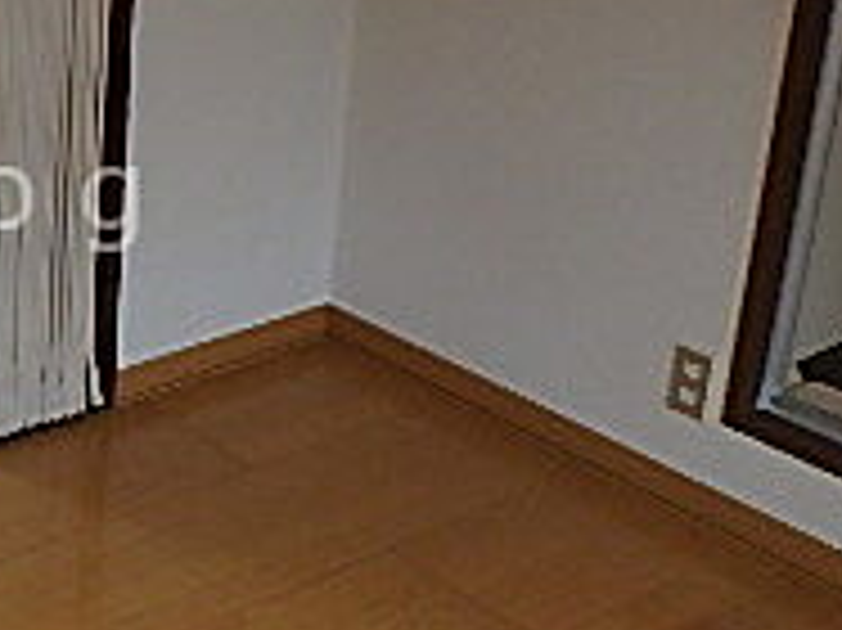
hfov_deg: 24.7
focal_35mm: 72
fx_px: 1750
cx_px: -144
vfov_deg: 20.3
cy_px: 198
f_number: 3.5
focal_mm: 3.7
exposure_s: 1/60
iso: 200
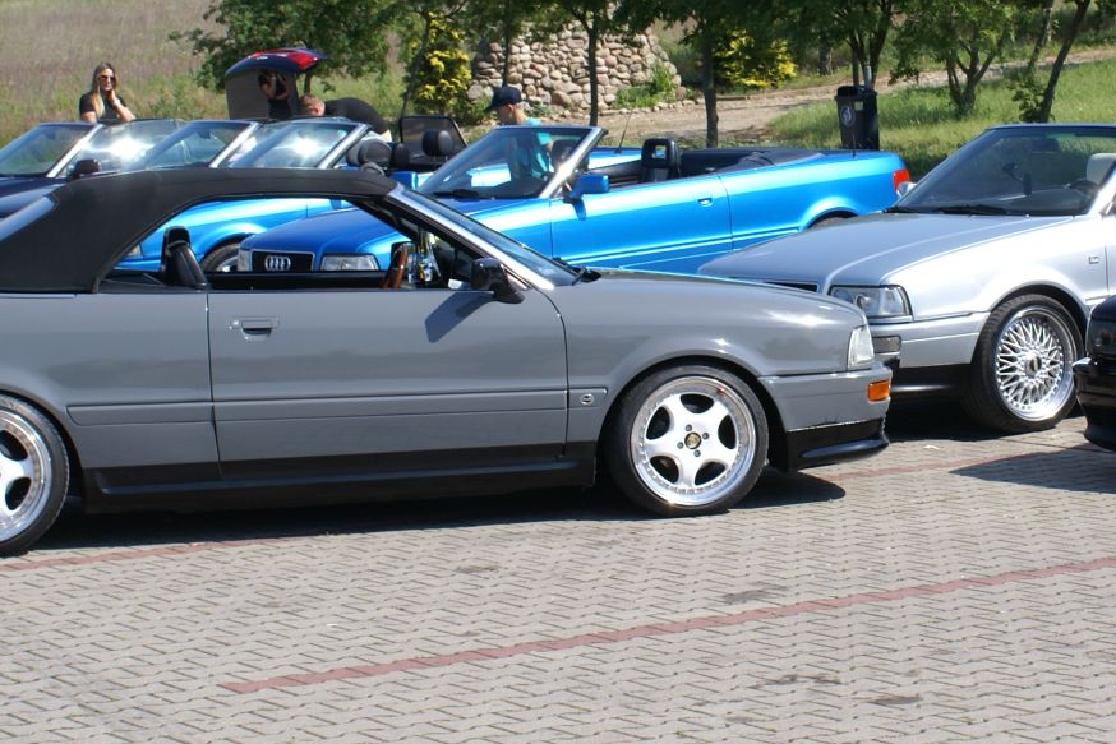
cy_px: 195
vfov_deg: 13.8
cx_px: 838
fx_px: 3069
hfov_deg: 20.4
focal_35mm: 99
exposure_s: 1/200
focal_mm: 30
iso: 100
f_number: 9
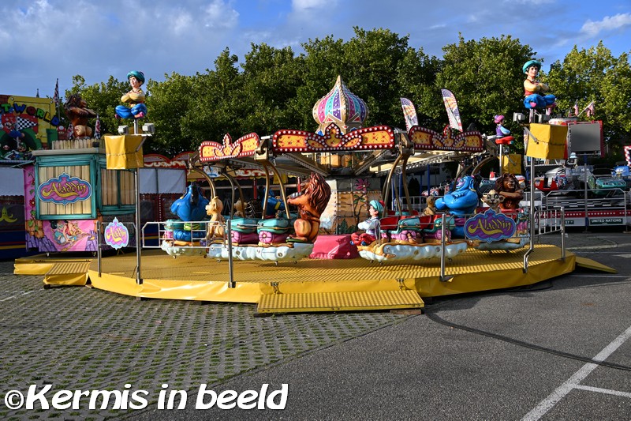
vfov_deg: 38.3
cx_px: 316
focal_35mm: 34
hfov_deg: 55.1
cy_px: 210
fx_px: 605
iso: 100
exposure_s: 1/320
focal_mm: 23
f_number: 6.3
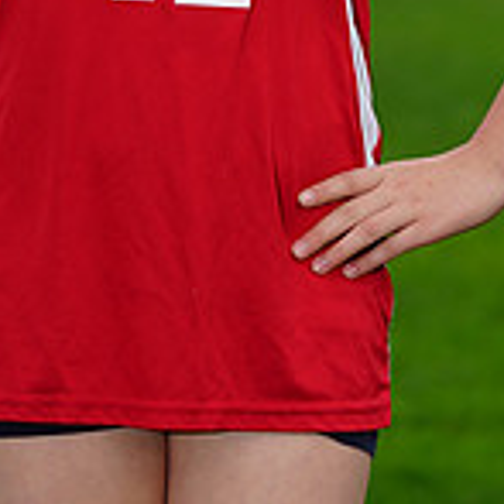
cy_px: -254
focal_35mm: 479
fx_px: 7890
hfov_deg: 3.7
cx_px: 79
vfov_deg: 3.6
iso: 200
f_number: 5
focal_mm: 143
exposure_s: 1/250
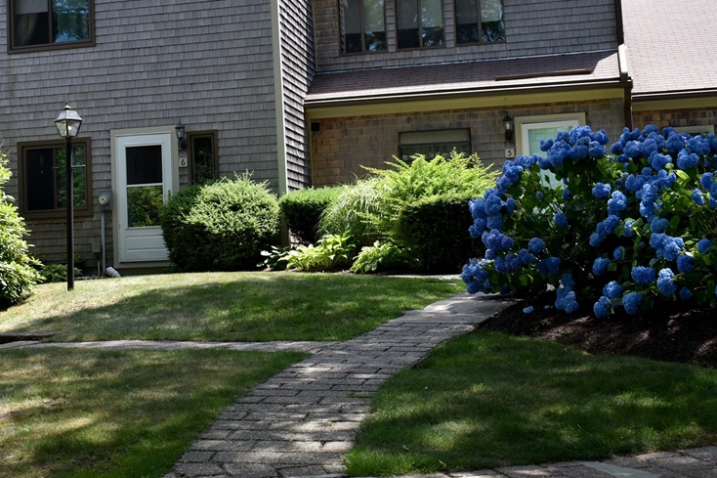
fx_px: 1209
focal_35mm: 61
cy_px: 161
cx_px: 235
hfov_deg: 32.7
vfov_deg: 22.3
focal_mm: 29
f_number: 6.3
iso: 200
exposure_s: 1/250
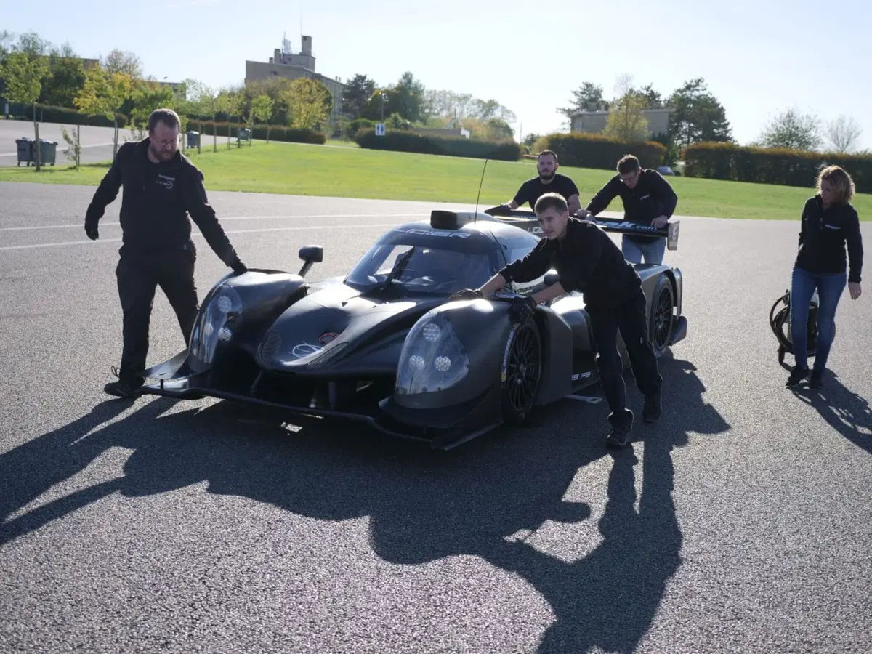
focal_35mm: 46
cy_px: 327
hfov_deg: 41.2
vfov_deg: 31.5
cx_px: 436
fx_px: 1159
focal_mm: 23
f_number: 2.8
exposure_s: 1/2000
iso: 200
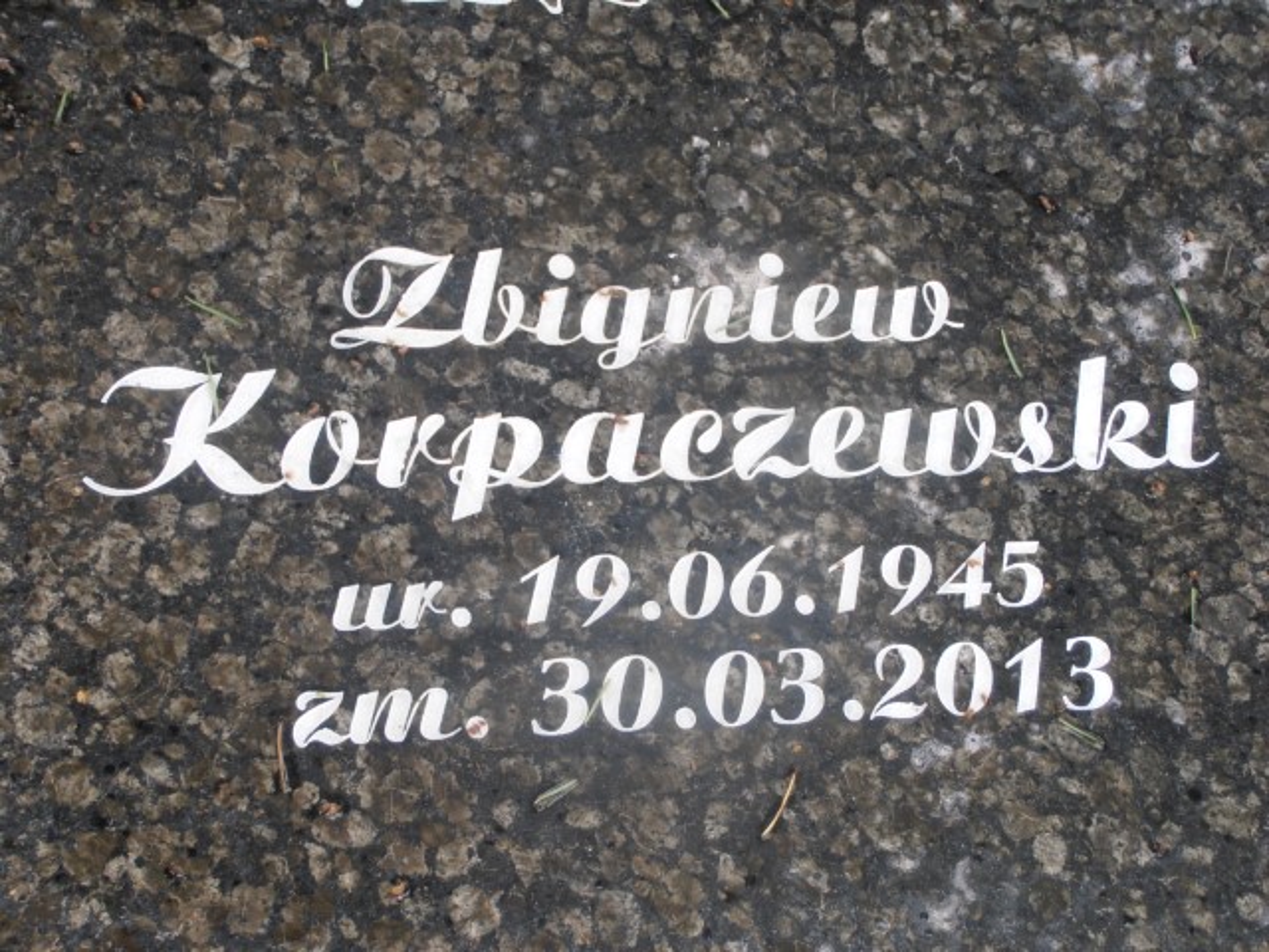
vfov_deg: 16.8
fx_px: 3226
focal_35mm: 88
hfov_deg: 22.3
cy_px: 476
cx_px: 634
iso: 80
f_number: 5.1
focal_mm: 15.51
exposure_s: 1/60
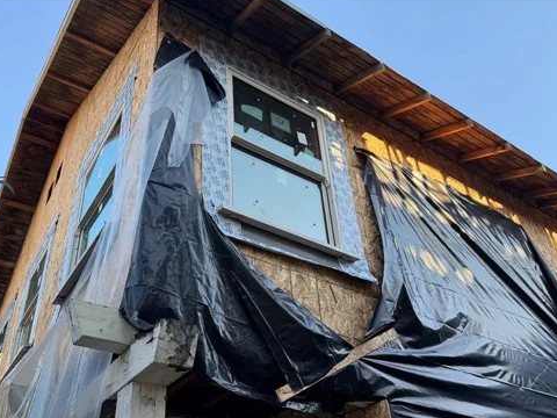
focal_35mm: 32
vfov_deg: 43.7
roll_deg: +0.9
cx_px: 226
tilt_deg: +31.0
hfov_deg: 56.4
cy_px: 271
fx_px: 515
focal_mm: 6.76
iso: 100
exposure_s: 1/478
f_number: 1.78
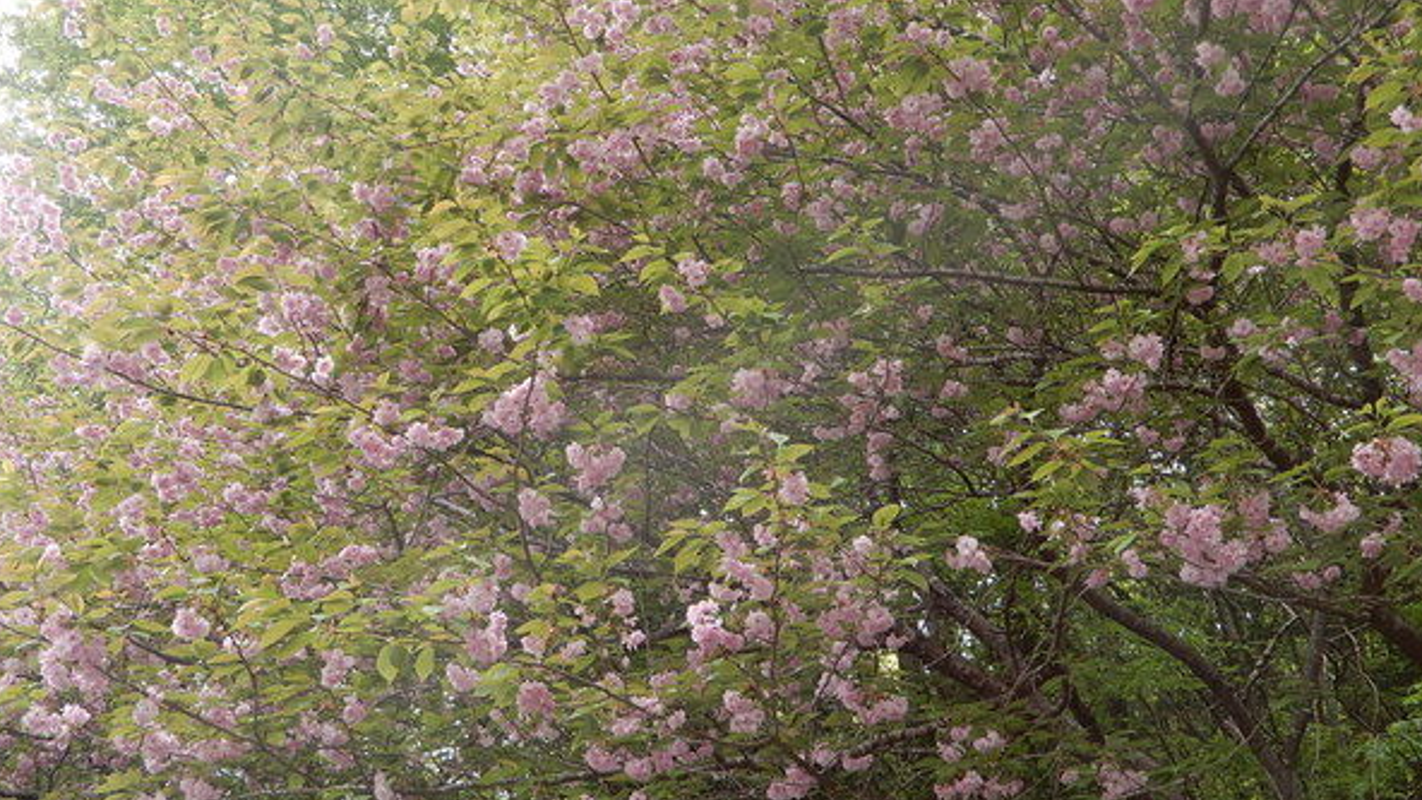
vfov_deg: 21.1
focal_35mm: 57
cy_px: 419
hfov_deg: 36.6
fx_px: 2149
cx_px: 671
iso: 80
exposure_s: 1/125
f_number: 4
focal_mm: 6.8
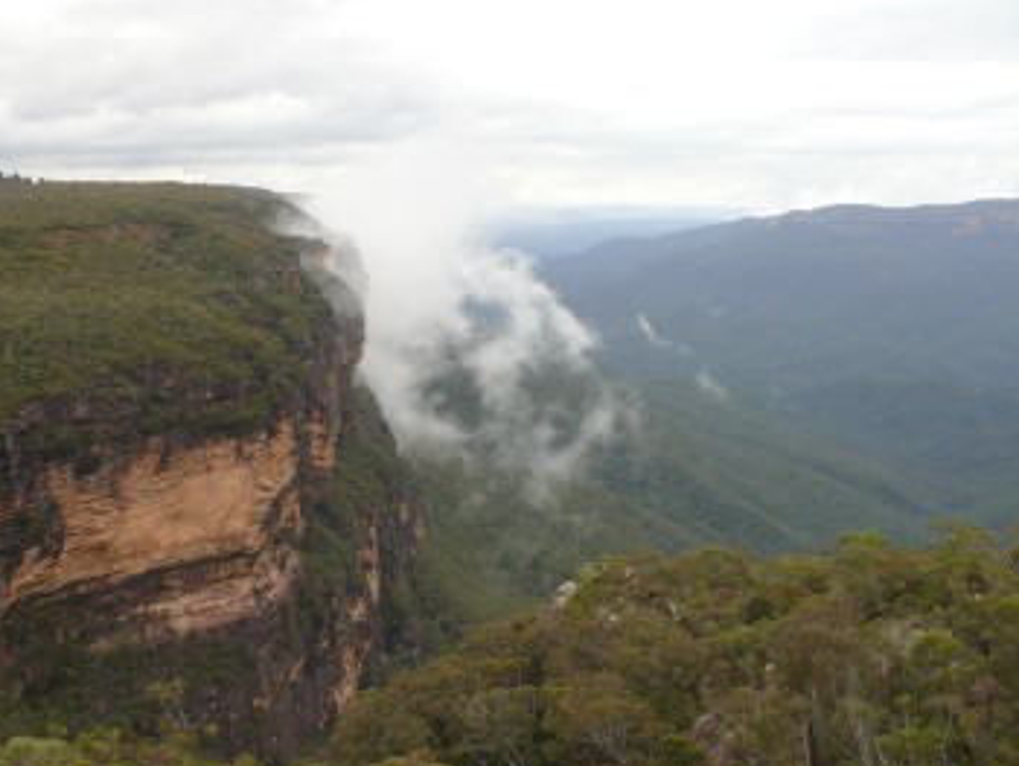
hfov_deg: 42.6
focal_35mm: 44
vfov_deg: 32.8
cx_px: 381
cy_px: 449
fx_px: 1296
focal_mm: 7.4
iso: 100
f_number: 4
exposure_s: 1/160
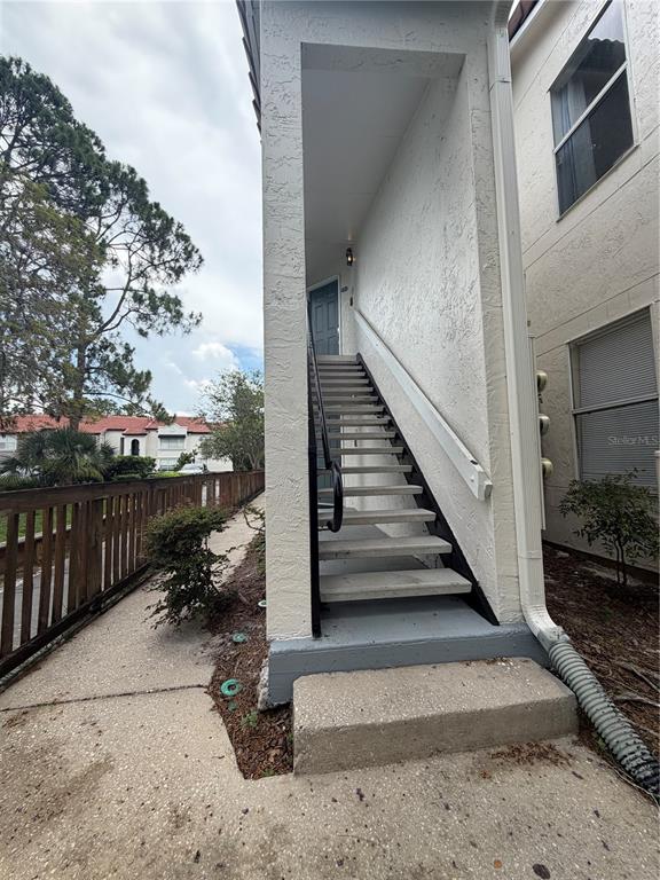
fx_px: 356
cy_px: 440
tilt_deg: +3.6
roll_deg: +0.6
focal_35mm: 14
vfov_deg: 102.1
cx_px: 330
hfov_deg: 85.7
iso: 40
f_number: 2.2
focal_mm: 2.22
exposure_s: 1/644
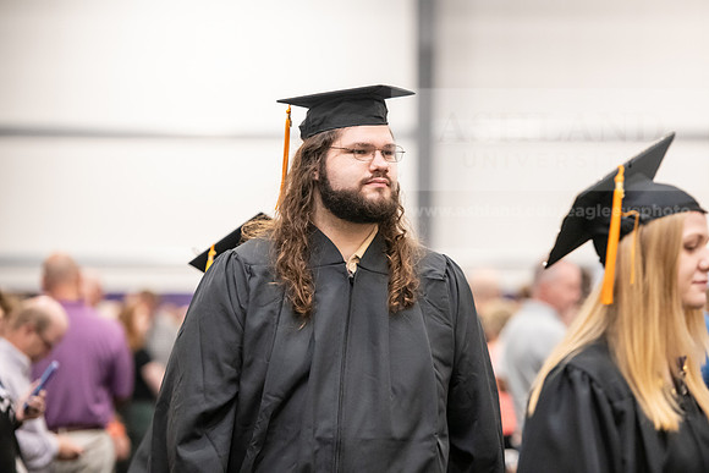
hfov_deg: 13.7
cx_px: 354
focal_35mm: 150
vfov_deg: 9.2
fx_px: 2955
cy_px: 236
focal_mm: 150
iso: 3200
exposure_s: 1/200
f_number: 3.2
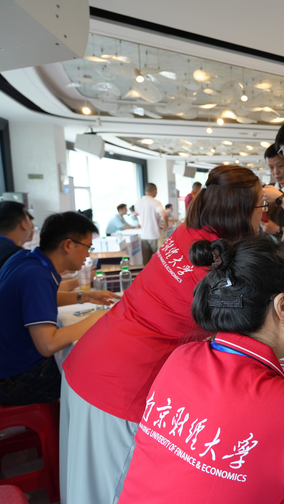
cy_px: 251
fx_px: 428
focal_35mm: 32
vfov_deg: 61.0
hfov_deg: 30.9
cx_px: 342
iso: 400
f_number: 4
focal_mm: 20
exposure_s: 1/160
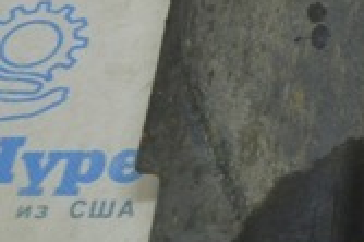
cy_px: 32
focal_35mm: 138
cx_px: 575
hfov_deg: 13.8
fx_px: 1394
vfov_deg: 9.9
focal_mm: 24
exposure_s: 1/40
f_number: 5.6
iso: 400
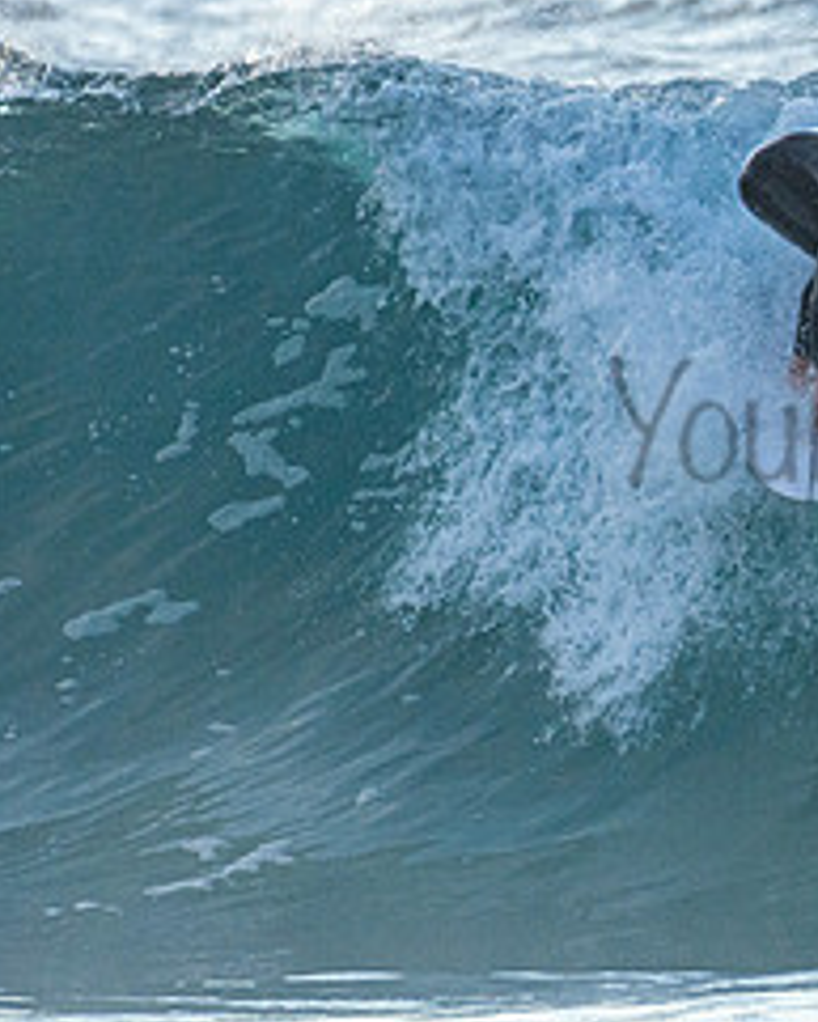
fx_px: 49175
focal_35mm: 1626
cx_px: 1047
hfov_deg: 1.0
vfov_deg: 1.2
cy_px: 384
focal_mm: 480
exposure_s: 1/1250
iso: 640
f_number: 5.6
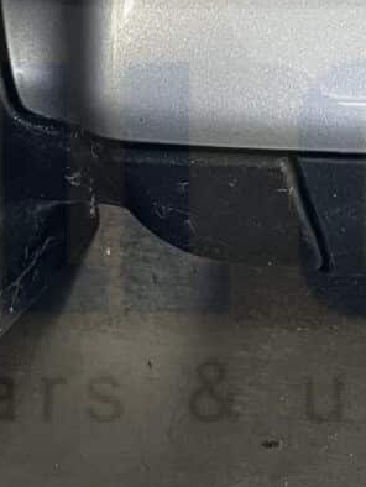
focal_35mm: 135
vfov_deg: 14.2
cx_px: 268
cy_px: -90
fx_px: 1901
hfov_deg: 11.0
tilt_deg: -34.6
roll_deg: -3.0
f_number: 1.6
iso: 200
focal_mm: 5.1
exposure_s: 1/50
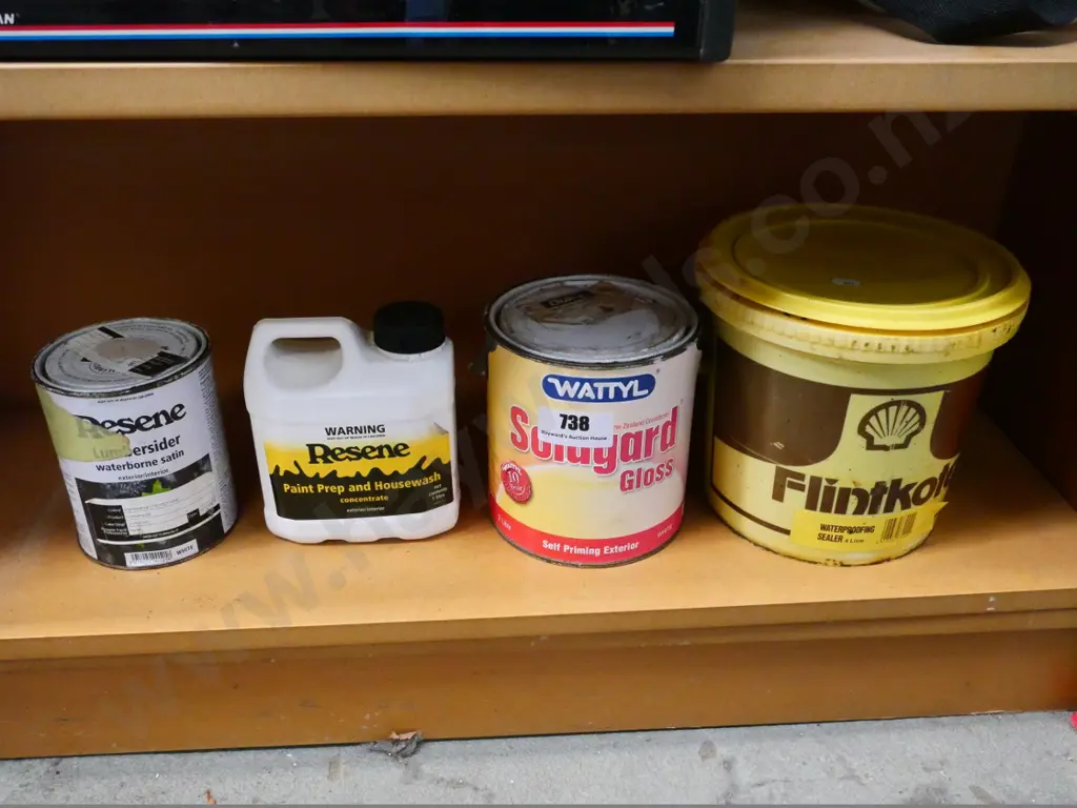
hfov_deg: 60.0
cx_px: 538
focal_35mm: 30
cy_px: 404
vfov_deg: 46.8
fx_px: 933
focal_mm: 15
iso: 6400
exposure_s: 1/160
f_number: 5.6
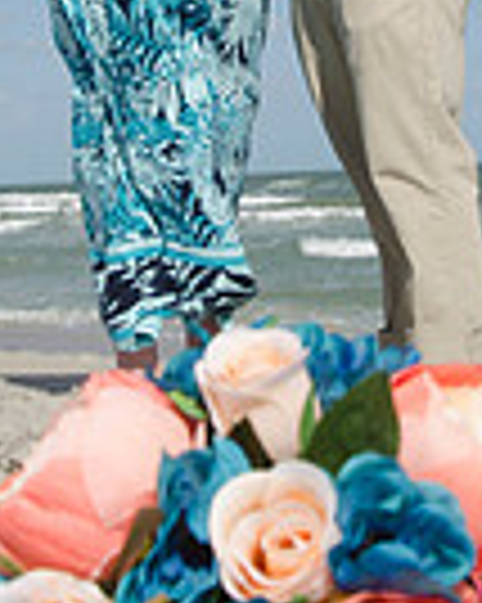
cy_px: 9
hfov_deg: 13.6
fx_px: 2017
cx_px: 266
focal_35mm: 113
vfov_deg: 16.7
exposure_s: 1/250
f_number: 11
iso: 100
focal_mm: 24
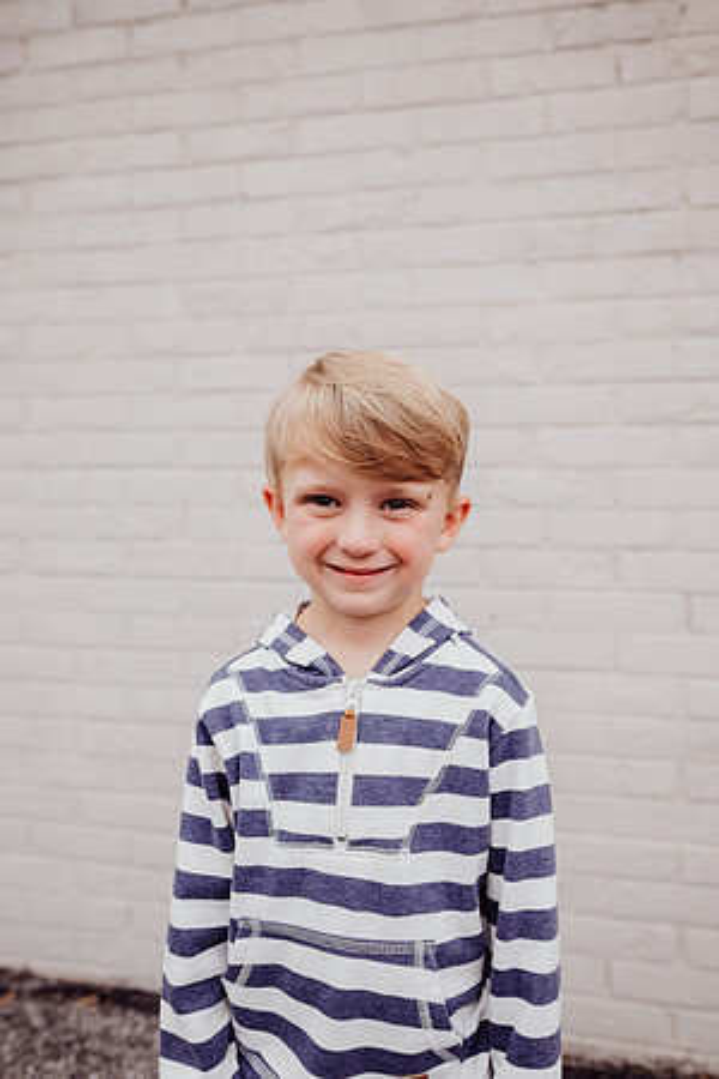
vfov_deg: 73.7
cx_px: 360
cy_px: 540
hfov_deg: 53.1
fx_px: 719
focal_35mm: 24
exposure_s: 1/200
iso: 200
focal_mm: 24
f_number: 2.5
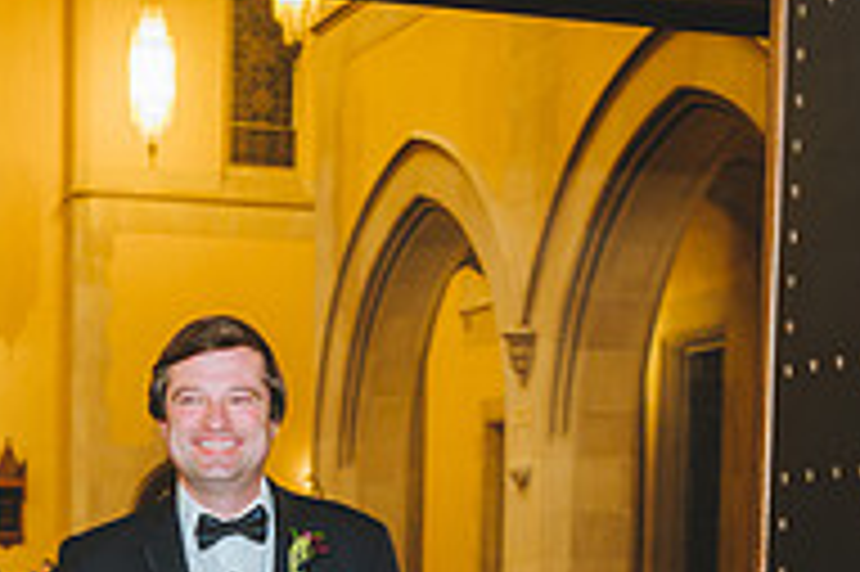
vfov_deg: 13.4
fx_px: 2315
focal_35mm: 97
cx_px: 144
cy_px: 833
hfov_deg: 20.7
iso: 3200
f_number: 2.8
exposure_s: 1/125
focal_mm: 32
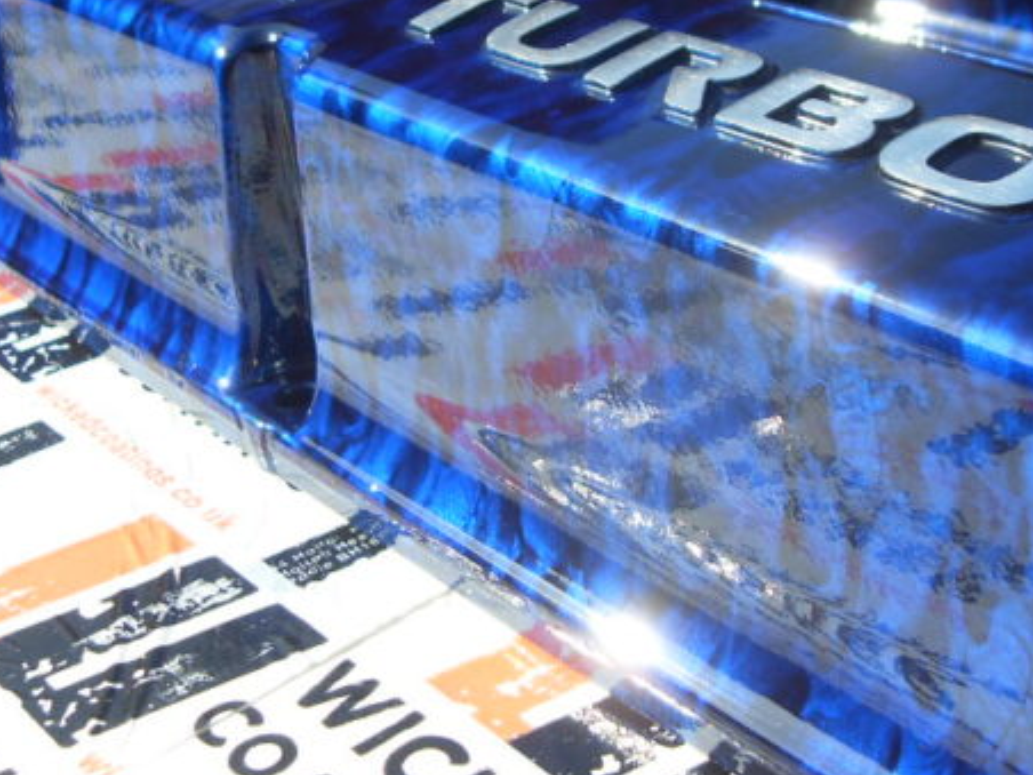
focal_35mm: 62
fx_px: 1850
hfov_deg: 30.9
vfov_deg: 23.6
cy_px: 279
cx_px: 715
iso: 80
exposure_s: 1/125
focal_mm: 6.3
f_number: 7
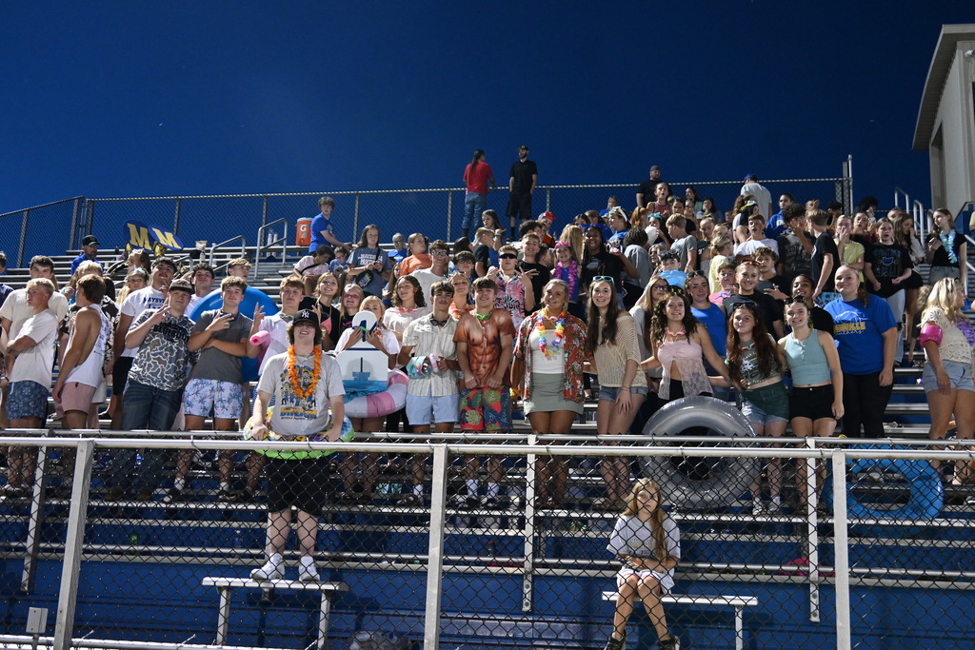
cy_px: 325
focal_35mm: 42
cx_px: 488
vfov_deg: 31.9
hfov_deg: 46.4
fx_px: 1138
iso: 3200
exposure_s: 1/50
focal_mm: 28
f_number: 4
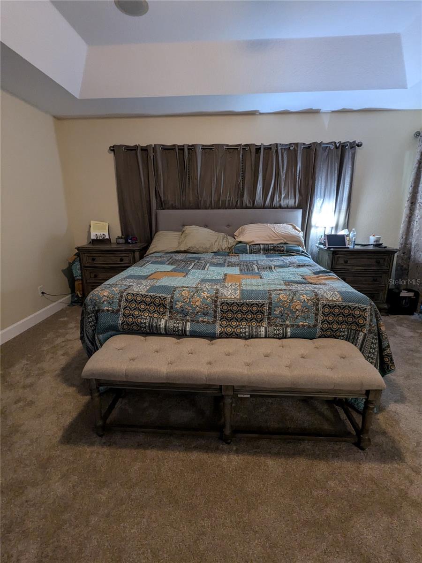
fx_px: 260
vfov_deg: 94.5
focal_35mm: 16
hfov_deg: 78.1
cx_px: 211
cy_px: 282
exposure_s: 1/25
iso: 328
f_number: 2.2
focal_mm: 2.35
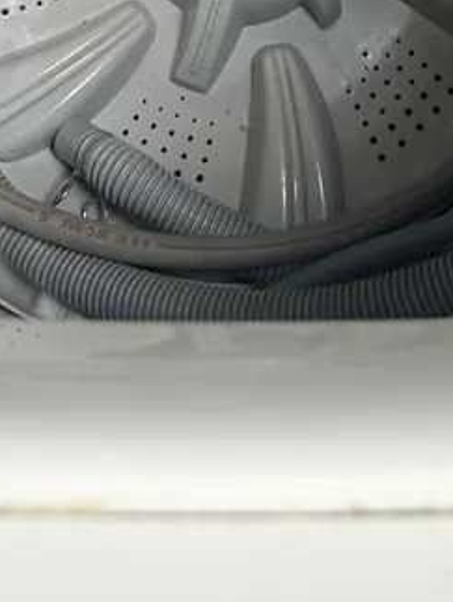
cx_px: 250
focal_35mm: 76
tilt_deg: -70.1
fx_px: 1323
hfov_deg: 19.4
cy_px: -300
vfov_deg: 21.5
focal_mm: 6.86
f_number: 1.78
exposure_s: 1/50
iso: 125
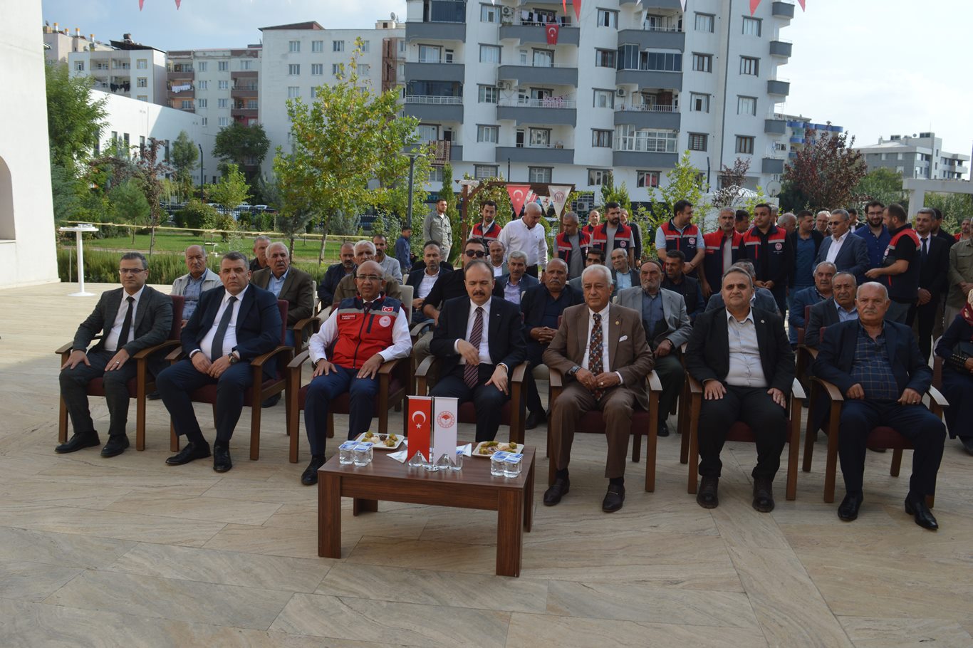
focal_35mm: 27
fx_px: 730
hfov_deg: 67.4
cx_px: 486
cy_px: 324
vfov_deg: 47.9
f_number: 8
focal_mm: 18
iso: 100
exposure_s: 1/250
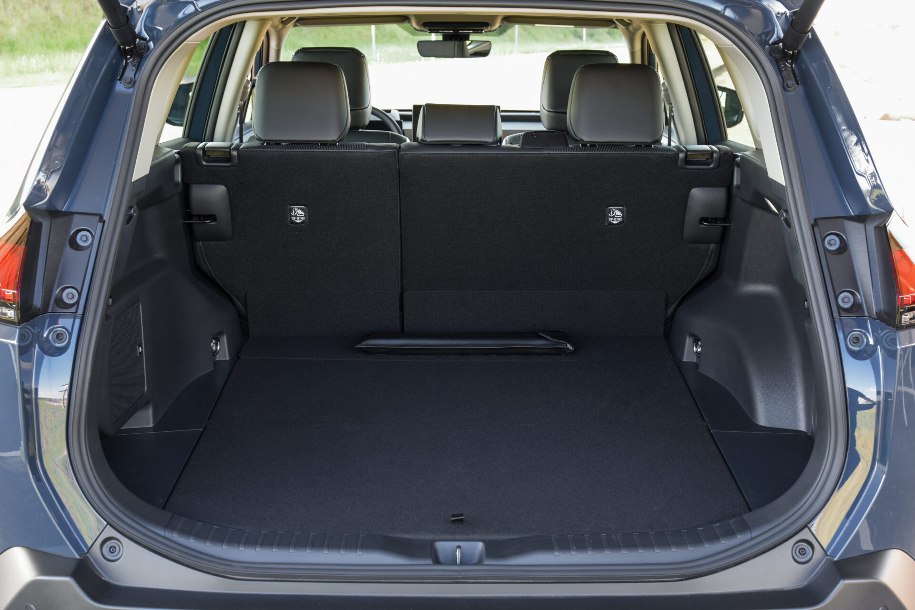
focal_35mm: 48
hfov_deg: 41.1
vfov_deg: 28.1
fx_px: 1220
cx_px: 458
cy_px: 305
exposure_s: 1/13
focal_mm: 48
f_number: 8
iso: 400
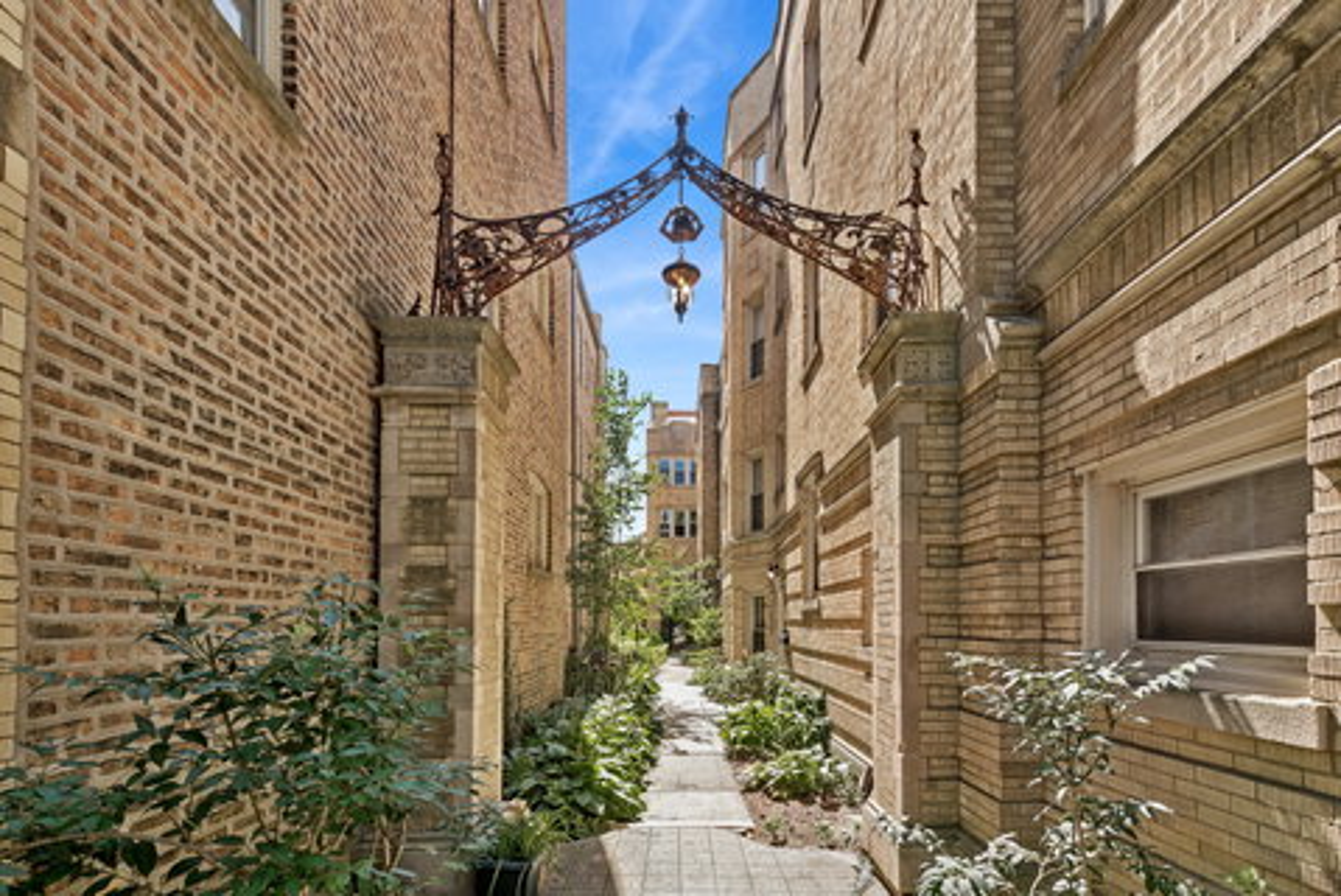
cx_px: 670
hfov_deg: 104.2
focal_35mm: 14
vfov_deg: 81.3
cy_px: 448
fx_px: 522
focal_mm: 14
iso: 200
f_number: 8
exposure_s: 1/125
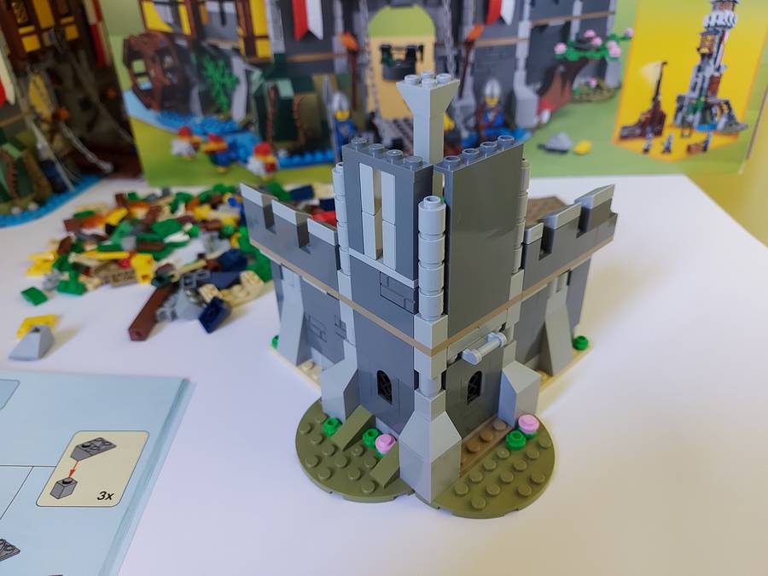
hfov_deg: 71.6
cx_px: 384
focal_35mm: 24
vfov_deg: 56.8
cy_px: 288
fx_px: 532
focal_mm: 5.23
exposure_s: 1/33
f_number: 1.8
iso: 200
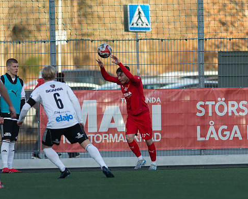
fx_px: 3743
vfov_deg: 3.0
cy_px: 99
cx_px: 131
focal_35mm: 510
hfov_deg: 3.8
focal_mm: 300
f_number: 3.2
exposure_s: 1/1250
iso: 250
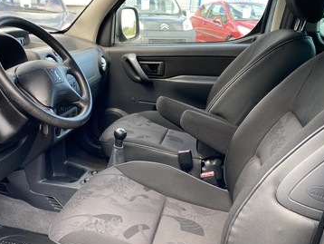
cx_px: 119
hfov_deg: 49.5
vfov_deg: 38.6
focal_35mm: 37
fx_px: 347
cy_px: 140
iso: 50
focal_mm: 4.25
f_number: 1.8
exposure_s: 1/122
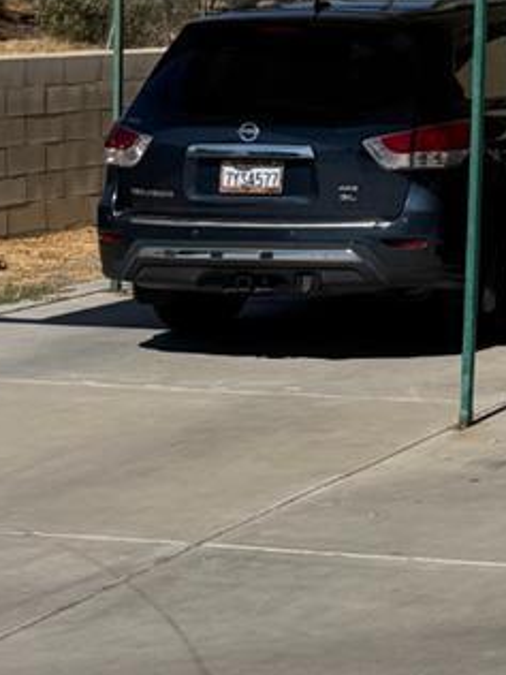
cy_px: 5
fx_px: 2222
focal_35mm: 114
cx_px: 1133
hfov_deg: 11.3
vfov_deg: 16.9
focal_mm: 6.76
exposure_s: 1/9091
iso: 80
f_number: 1.78
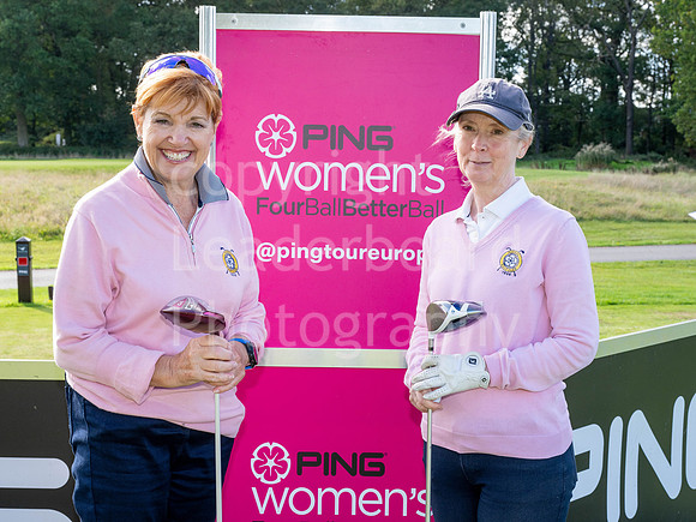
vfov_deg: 25.5
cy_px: 261
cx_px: 348
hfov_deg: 33.6
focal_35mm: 57
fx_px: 1153
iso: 320
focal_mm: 53
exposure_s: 1/100
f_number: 11
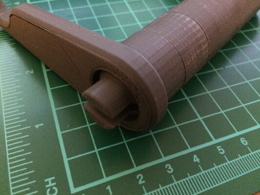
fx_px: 218
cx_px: 130
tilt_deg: -51.4
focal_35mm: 29
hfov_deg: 61.6
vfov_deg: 48.2
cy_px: 98
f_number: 2.2
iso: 800
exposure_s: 1/17
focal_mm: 4.15
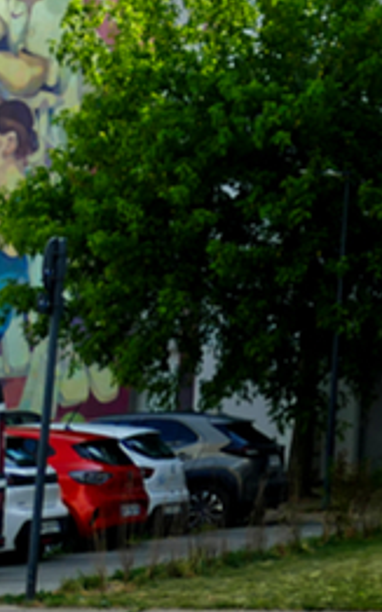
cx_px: 1045
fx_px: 2267
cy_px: -184
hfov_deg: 8.4
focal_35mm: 136
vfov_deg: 14.7
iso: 125
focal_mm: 12.4
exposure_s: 1/800
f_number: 3.1
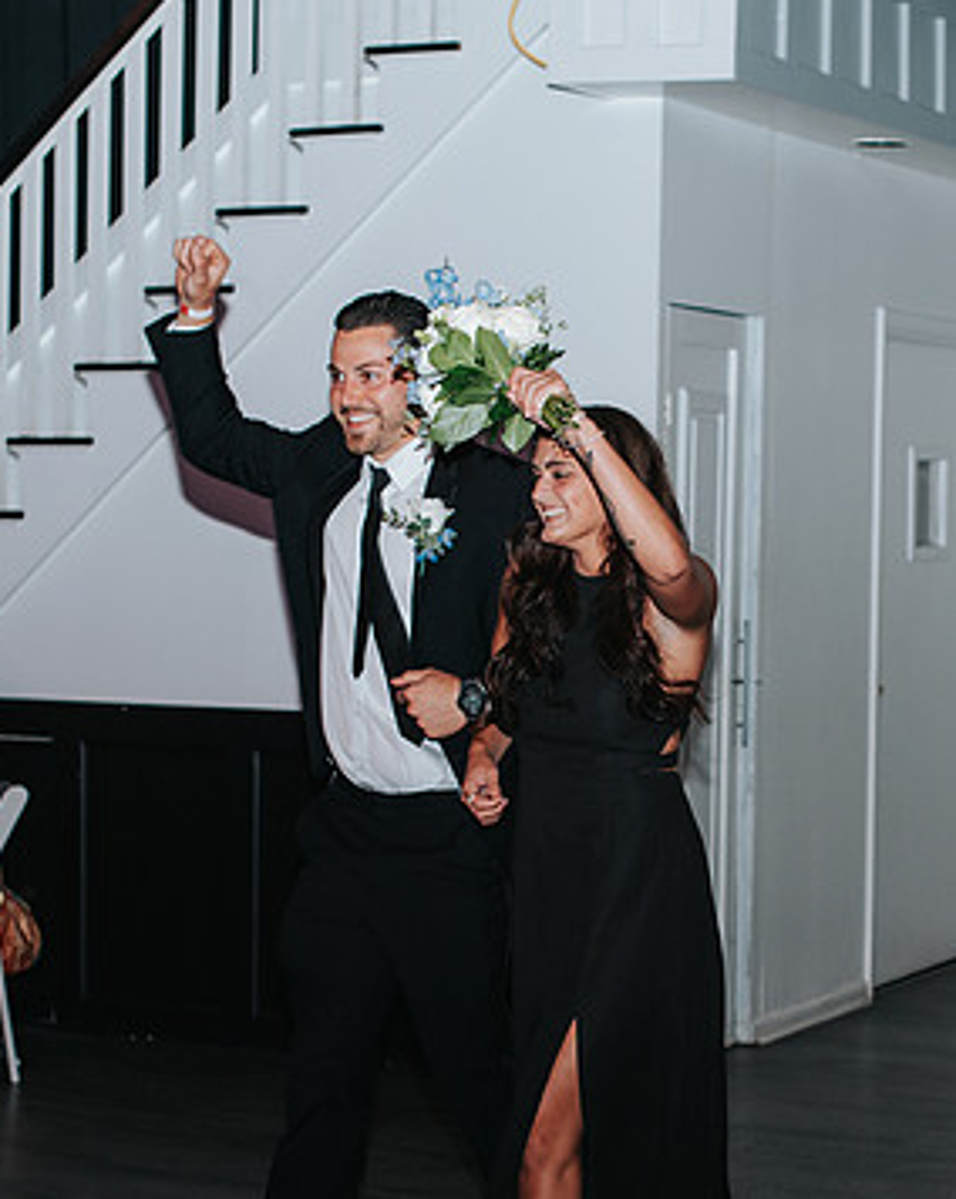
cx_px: 622
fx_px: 3153
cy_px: 754
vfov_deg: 21.5
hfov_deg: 17.2
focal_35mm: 89
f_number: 3.5
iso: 800
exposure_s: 1/125
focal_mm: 50
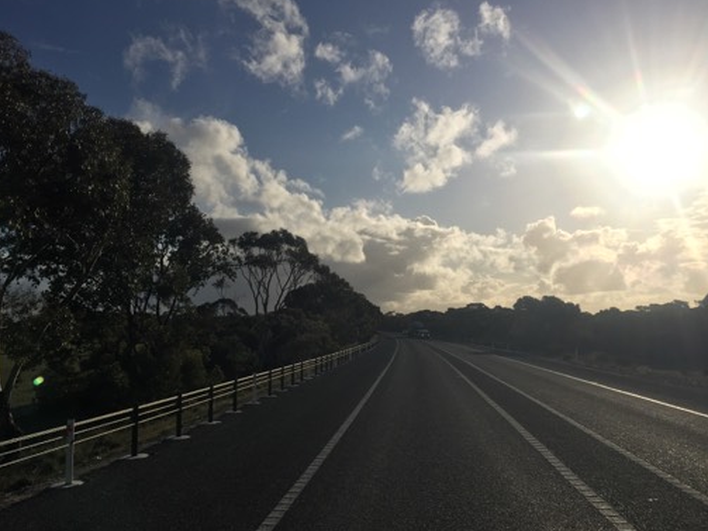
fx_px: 613
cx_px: 355
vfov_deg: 46.8
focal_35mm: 30
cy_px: 268
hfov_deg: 60.0
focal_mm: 4.15
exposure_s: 1/9901
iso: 32
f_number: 2.2
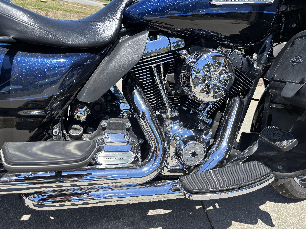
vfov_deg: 53.1
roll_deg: -12.7
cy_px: 114
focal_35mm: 26
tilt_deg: -24.2
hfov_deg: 67.3
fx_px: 230
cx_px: 153
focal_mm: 5.96
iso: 50
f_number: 1.6
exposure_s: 1/1667
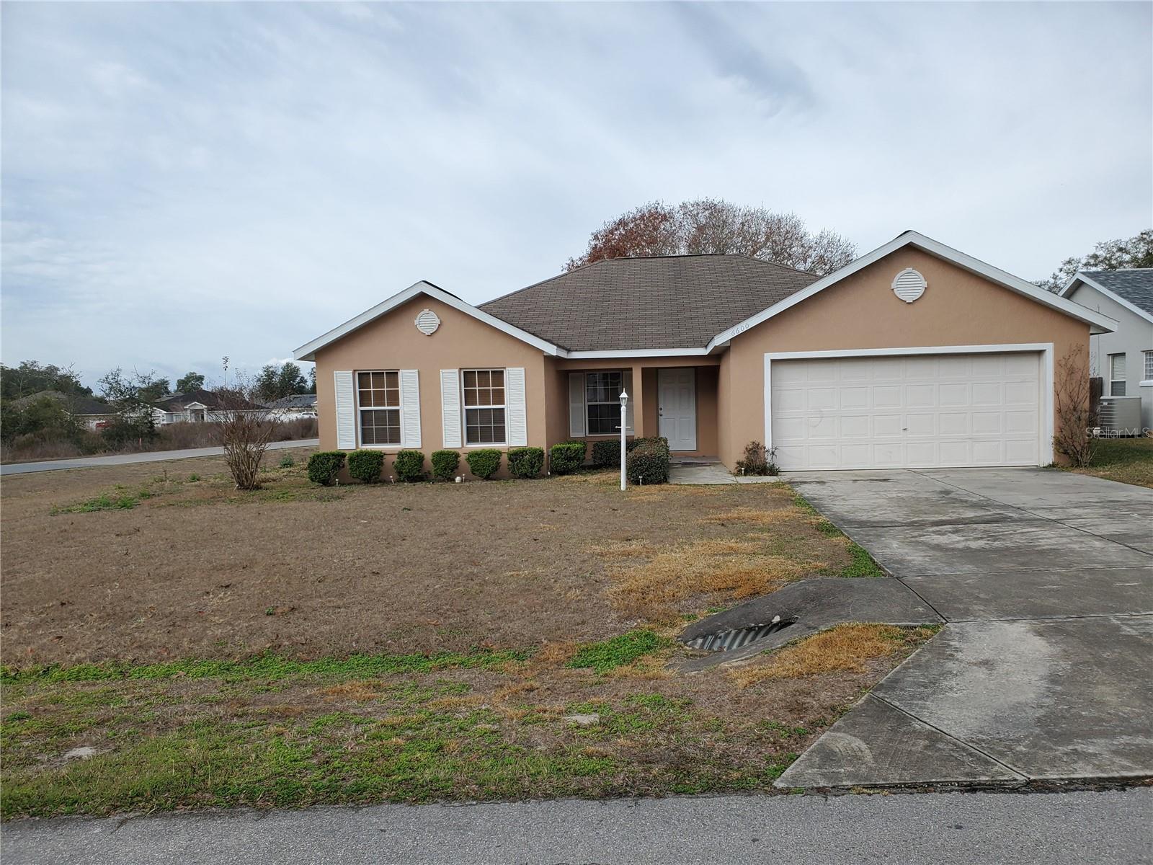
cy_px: 432
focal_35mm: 26
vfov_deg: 53.1
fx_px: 866
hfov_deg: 67.3
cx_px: 576
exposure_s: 1/1183
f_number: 2.4
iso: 50
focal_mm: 4.3
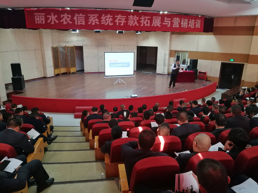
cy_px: 96
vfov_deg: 51.3
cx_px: 129
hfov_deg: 65.3
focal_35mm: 27
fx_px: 201
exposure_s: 1/25
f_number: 2.2
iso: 320
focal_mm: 4.5
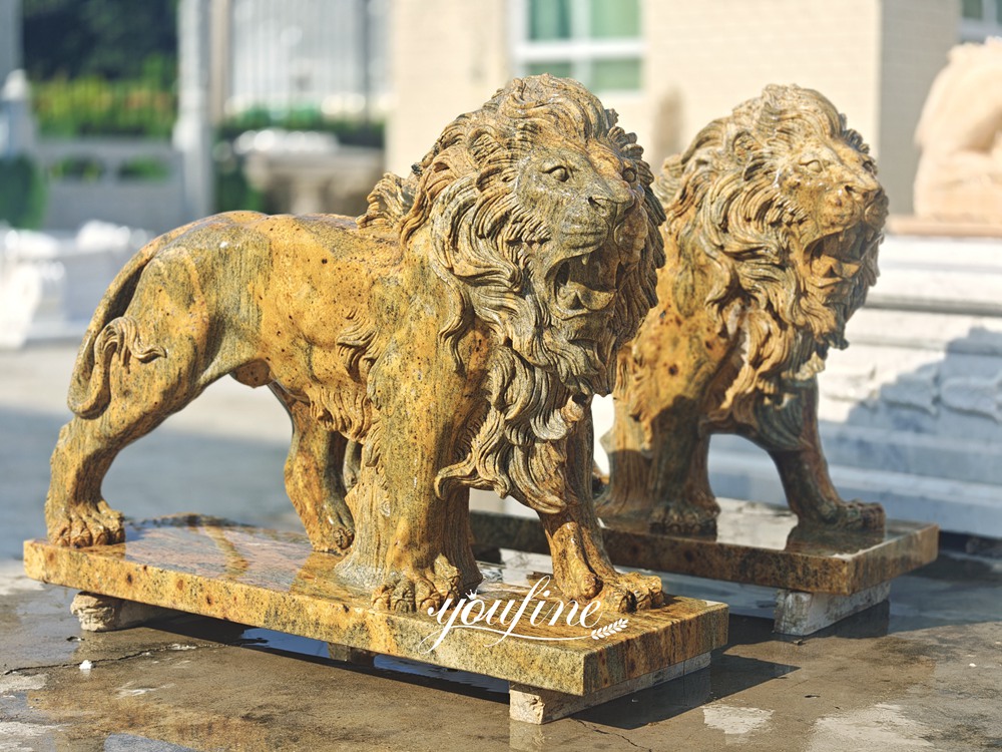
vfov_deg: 21.0
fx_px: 2026
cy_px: 376
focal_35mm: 70
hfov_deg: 27.8
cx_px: 501
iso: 80
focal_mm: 16.53
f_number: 1.8
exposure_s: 1/795
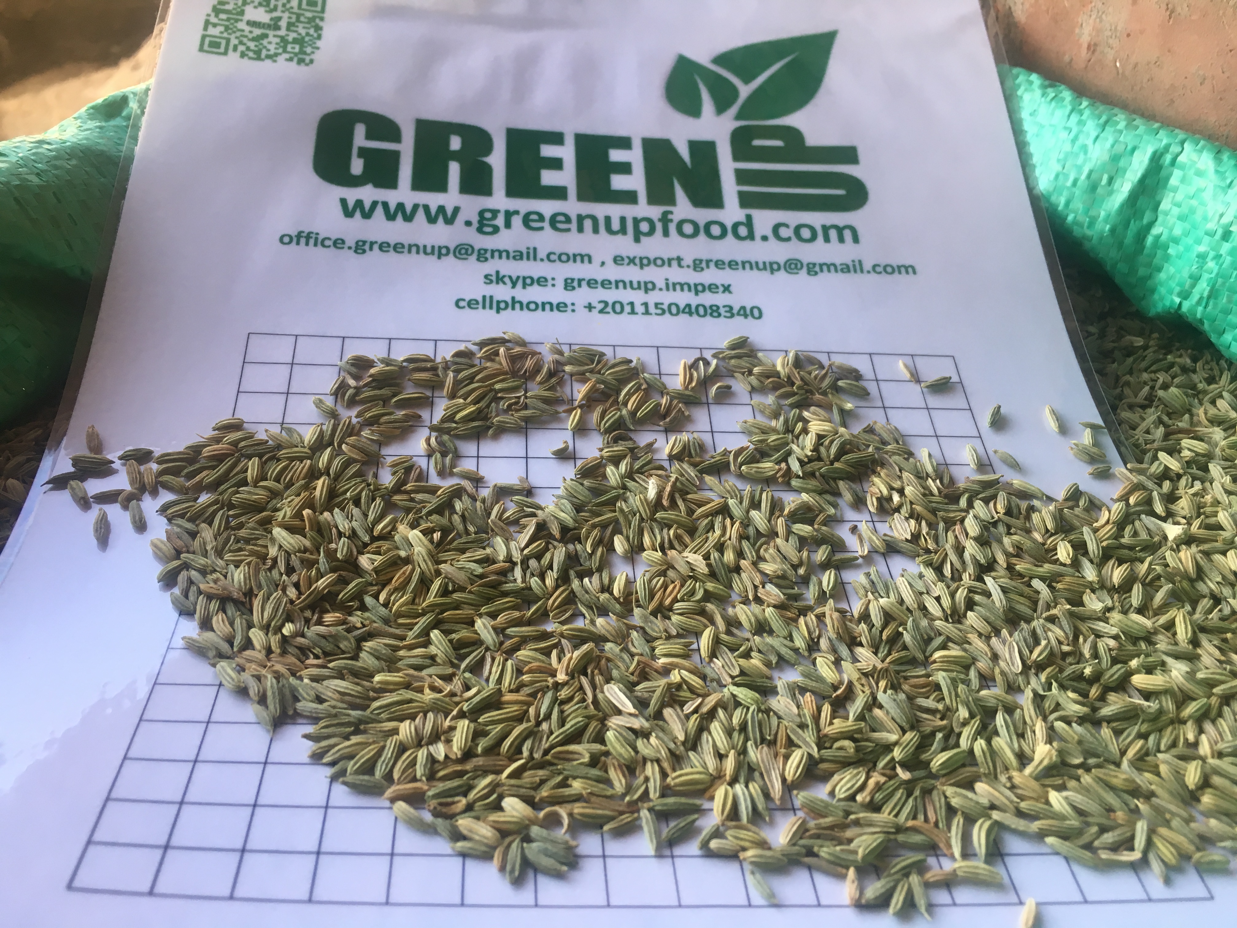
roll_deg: +0.8
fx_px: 1036
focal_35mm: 29
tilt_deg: -43.7
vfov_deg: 48.2
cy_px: 464
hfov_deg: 61.7
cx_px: 618
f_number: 2.2
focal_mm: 4.15
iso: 25
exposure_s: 1/33
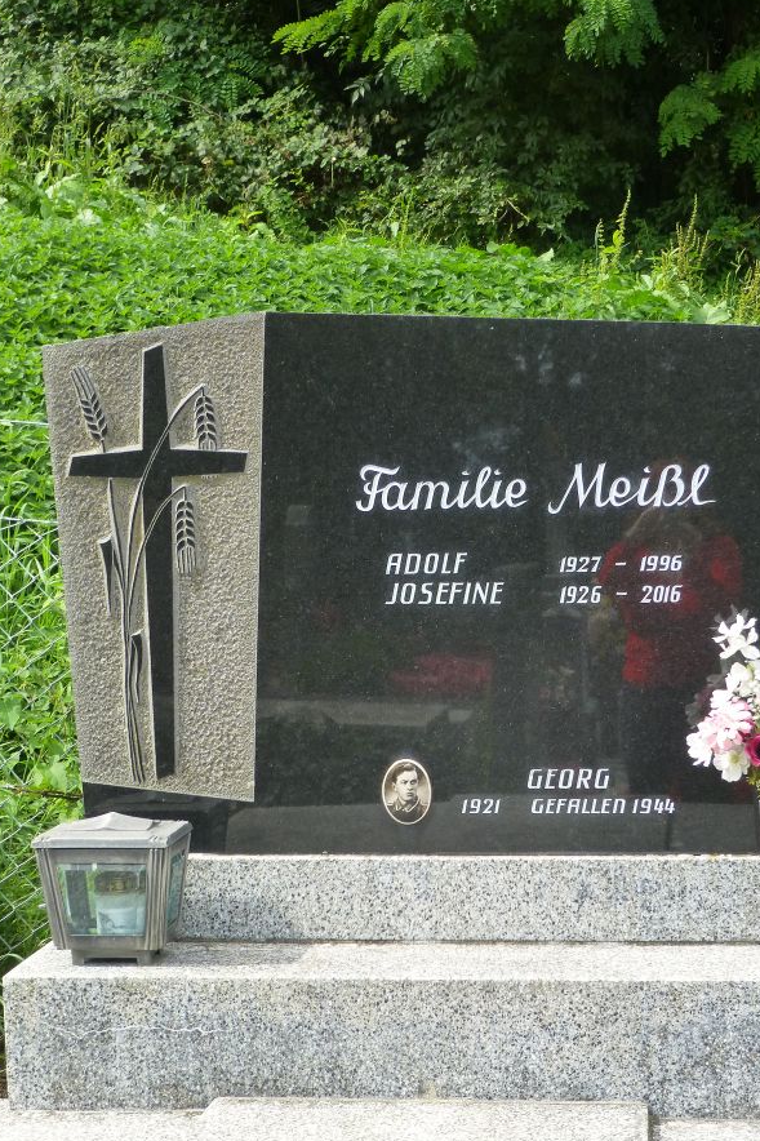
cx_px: 497
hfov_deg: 22.9
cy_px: 627
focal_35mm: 59
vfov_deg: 33.9
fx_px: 1869
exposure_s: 1/250
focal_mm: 8.5
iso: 160
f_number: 4.2
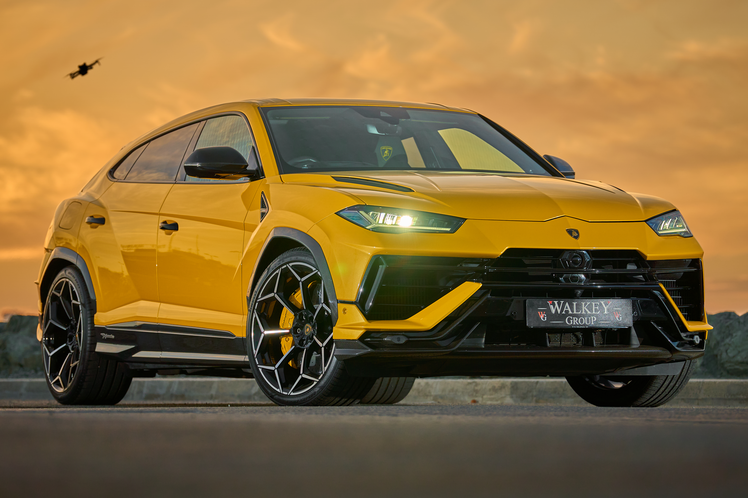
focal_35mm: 158
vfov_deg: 8.7
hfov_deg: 13.0
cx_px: 374
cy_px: 249
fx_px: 3272
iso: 100
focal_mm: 105
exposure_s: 1/160
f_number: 2.8
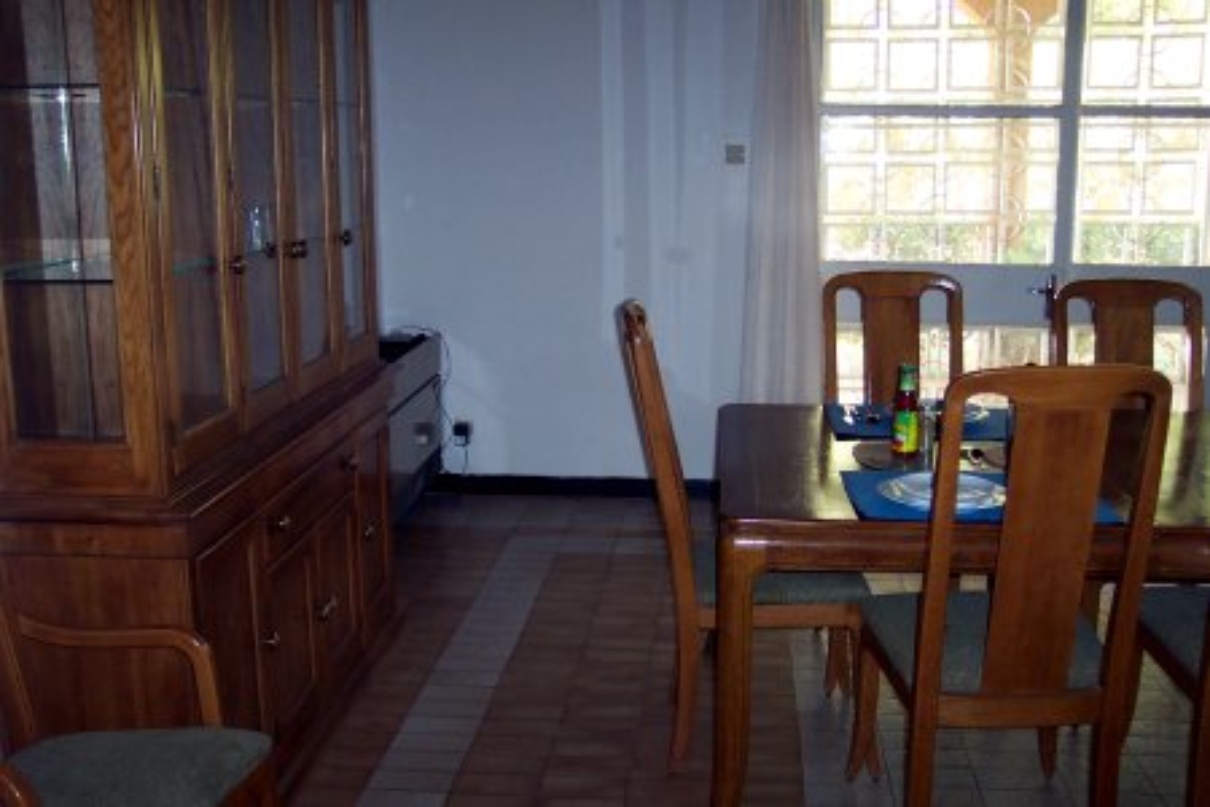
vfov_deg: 35.1
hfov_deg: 50.7
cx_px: 605
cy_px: 404
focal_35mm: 38
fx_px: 1277
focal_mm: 8
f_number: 2.8
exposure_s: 1/30
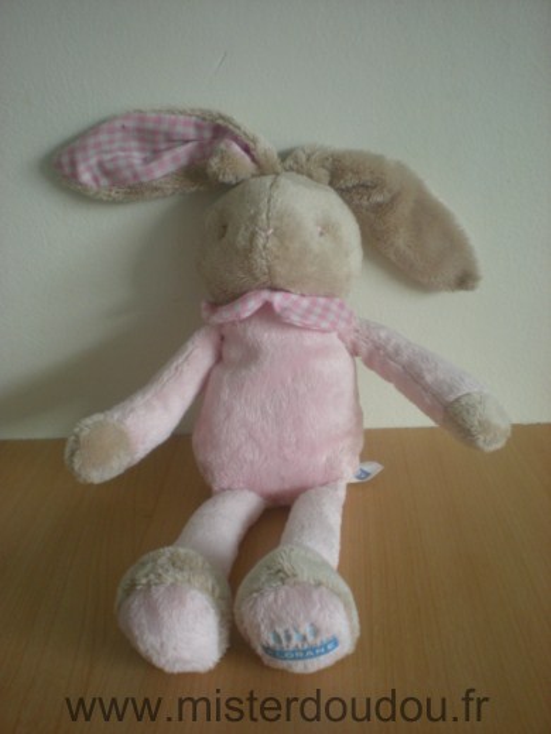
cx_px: 276
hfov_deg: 37.7
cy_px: 367
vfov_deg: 49.0
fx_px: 806
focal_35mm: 38
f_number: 3.1
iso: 200
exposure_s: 1/30
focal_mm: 6.3
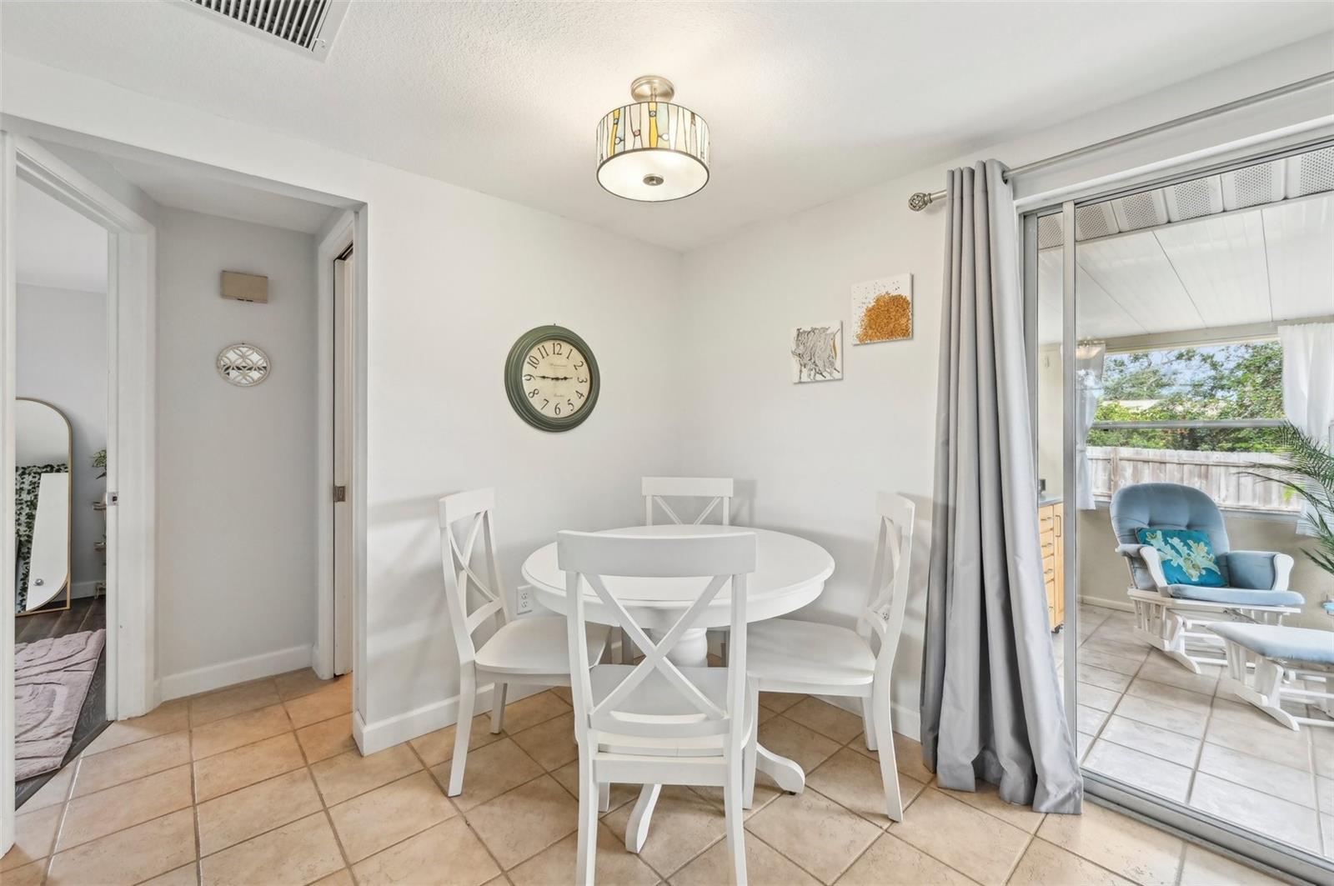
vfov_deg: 81.1
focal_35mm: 14
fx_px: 518
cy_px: 443
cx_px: 667
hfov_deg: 104.3
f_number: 8
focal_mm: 14
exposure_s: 1/40
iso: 400
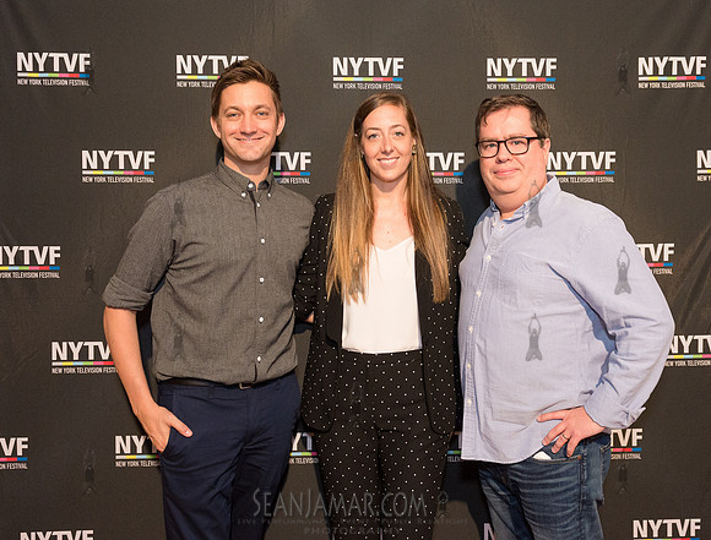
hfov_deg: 53.1
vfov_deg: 41.6
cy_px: 239
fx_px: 710
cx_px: 393
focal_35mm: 34
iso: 2500
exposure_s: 1/500
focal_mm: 24
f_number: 4
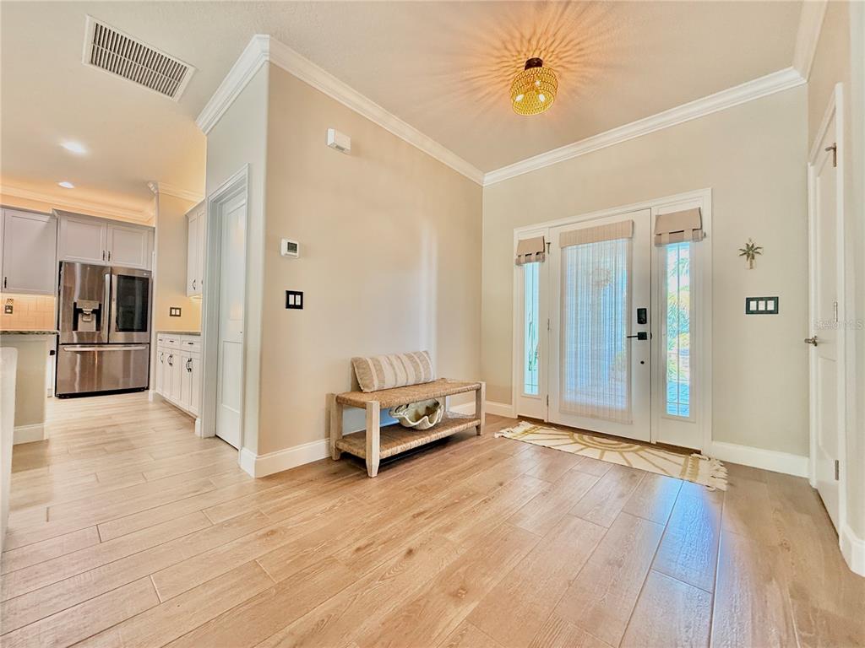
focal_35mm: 14
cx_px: 432
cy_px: 324
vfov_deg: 85.7
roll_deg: -1.3
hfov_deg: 102.1
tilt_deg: +1.7
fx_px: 350
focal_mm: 2.22
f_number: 2.2
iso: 200
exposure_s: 1/60
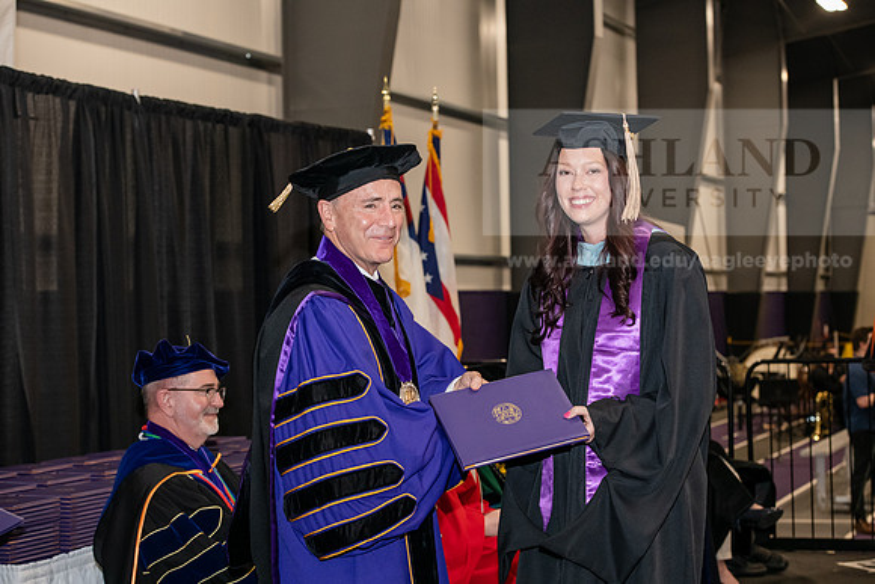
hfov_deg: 28.8
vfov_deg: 19.5
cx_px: 438
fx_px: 1702
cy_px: 292
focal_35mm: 70
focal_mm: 70
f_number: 5.6
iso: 2500
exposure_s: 1/200
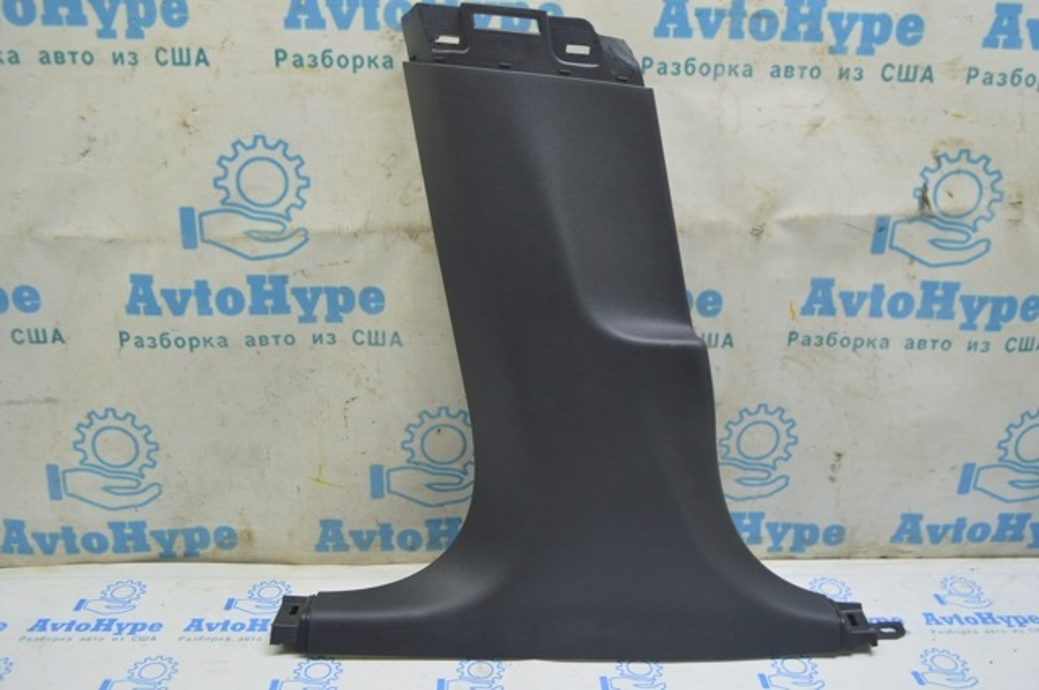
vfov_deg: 39.9
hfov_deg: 57.3
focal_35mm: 33
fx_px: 951
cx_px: 520
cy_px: 345
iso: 400
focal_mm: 22
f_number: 5.6
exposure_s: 1/20
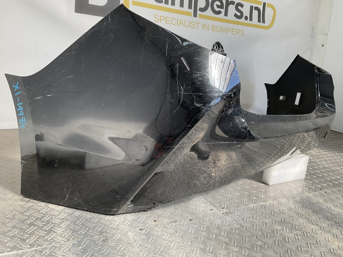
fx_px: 287
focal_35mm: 29
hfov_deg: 61.7
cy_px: 128
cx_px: 172
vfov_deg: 48.2
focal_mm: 3
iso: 16
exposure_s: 1/254
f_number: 1.8
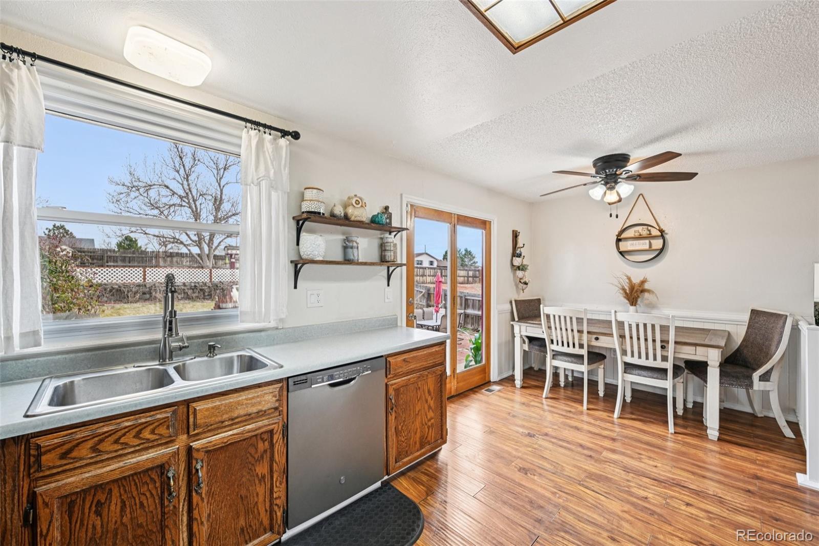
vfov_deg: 81.2
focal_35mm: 14
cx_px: 410
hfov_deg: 104.3
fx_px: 318
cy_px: 273
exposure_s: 1/15
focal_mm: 14
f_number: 8
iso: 125
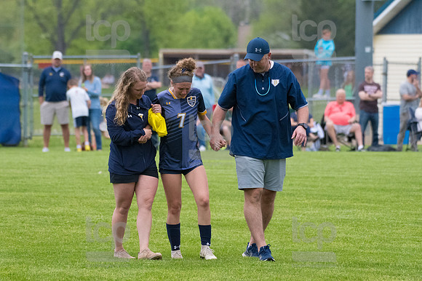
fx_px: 3866
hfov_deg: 6.2
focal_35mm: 330
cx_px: 211
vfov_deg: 4.2
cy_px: 140
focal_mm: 220
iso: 4000
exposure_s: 1/1600
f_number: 5.6
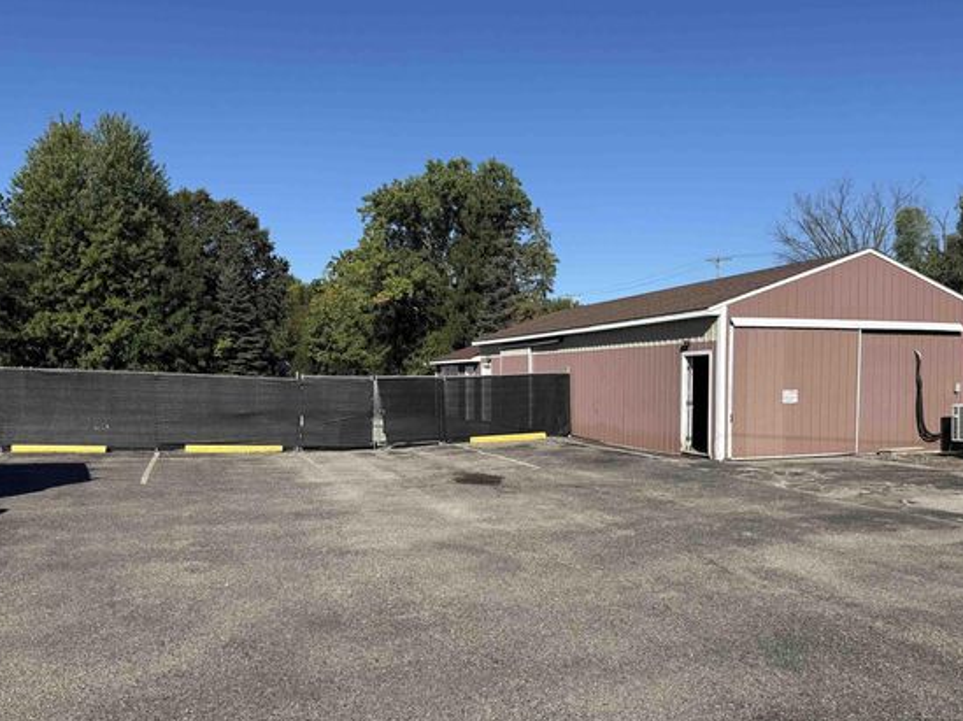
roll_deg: +0.6
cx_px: 505
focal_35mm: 28
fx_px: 778
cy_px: 403
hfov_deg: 63.4
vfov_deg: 49.6
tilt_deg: -2.8
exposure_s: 1/5714
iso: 80
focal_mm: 6.76
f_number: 1.78
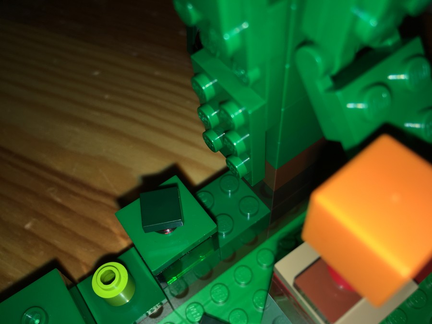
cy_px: 162
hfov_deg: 61.7
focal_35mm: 29
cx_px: 216
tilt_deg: -55.3
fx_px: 362
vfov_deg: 48.2
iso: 25
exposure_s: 1/569
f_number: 2.2
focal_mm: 4.15
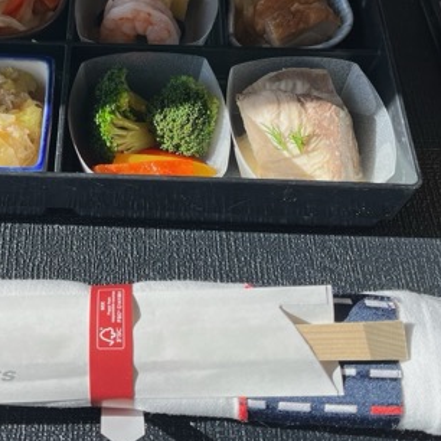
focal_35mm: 48
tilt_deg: -57.8
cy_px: 183
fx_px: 692
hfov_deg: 34.5
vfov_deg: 35.3
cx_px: 101
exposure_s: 1/1086
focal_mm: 5.1
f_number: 1.6
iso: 50
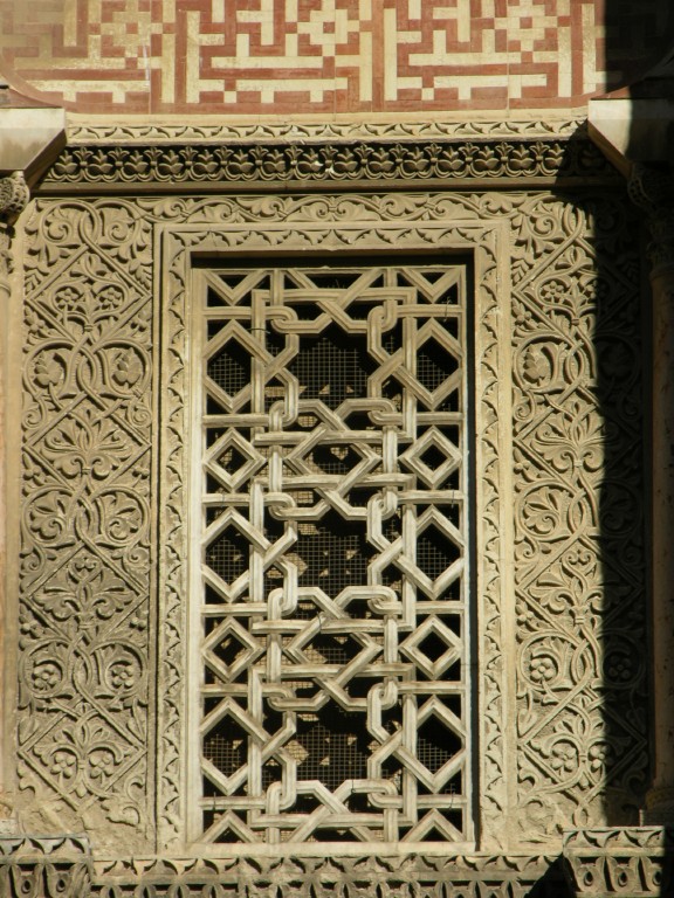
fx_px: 7269
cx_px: 337
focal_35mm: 280
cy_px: 449
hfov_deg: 5.3
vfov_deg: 7.1
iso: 50
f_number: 5.9
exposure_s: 1/379
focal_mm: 71.2
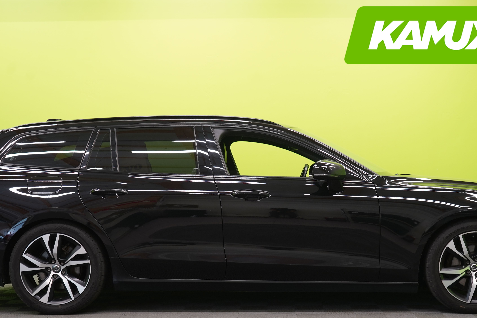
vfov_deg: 20.9
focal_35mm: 65
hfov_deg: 30.9
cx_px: 260
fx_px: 861
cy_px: 209
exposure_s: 1/25
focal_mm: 46
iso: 400
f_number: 5
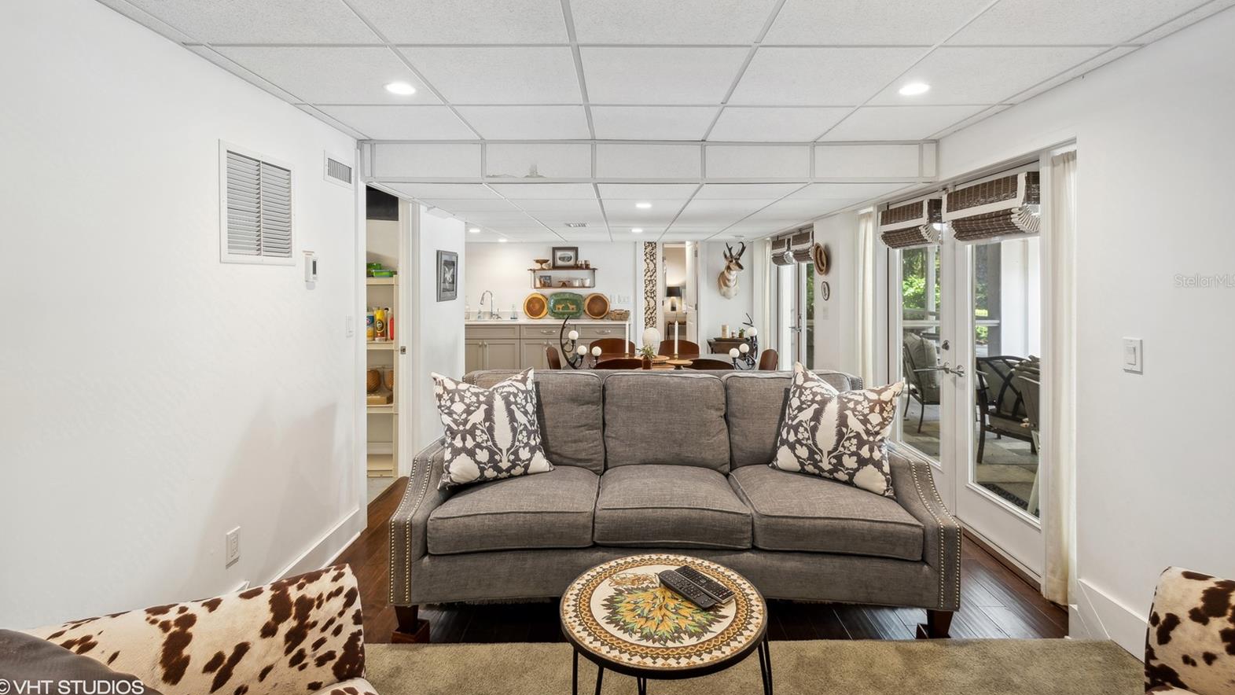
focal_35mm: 16
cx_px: 616
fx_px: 524
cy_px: 281
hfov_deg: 99.4
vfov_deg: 66.5
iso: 200
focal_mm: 10
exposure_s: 1/4
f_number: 8
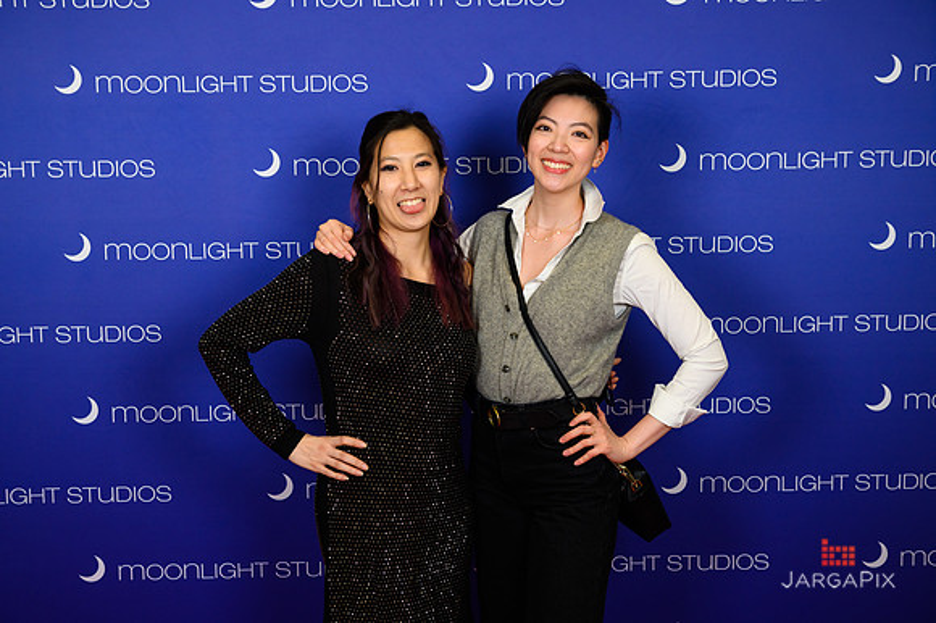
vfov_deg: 28.0
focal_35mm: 48
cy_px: 312
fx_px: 1247
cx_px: 468
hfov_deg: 41.1
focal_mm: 48
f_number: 5
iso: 800
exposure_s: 1/200
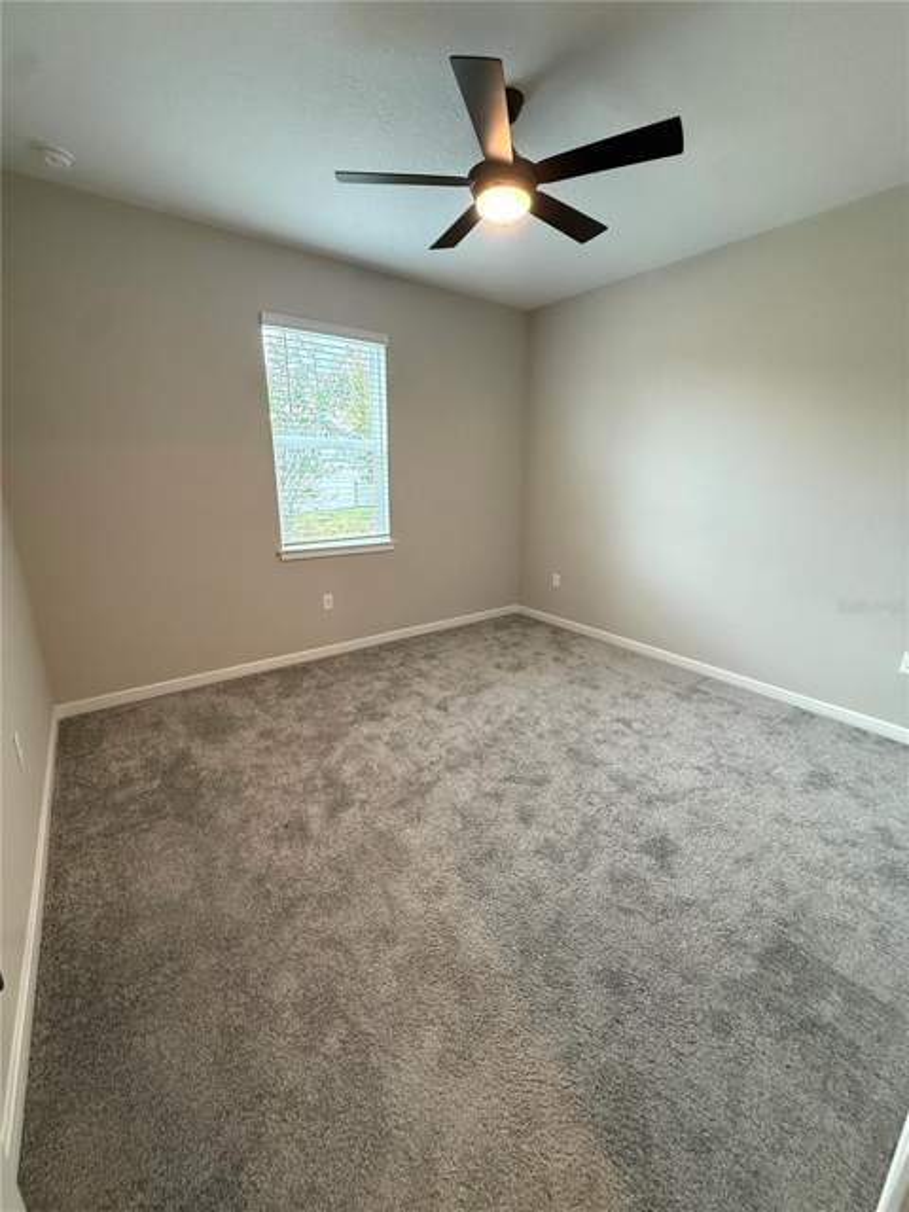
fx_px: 490
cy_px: 606
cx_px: 454
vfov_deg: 102.1
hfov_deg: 85.7
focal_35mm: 14
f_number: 2.2
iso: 400
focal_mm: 2.22
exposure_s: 1/120
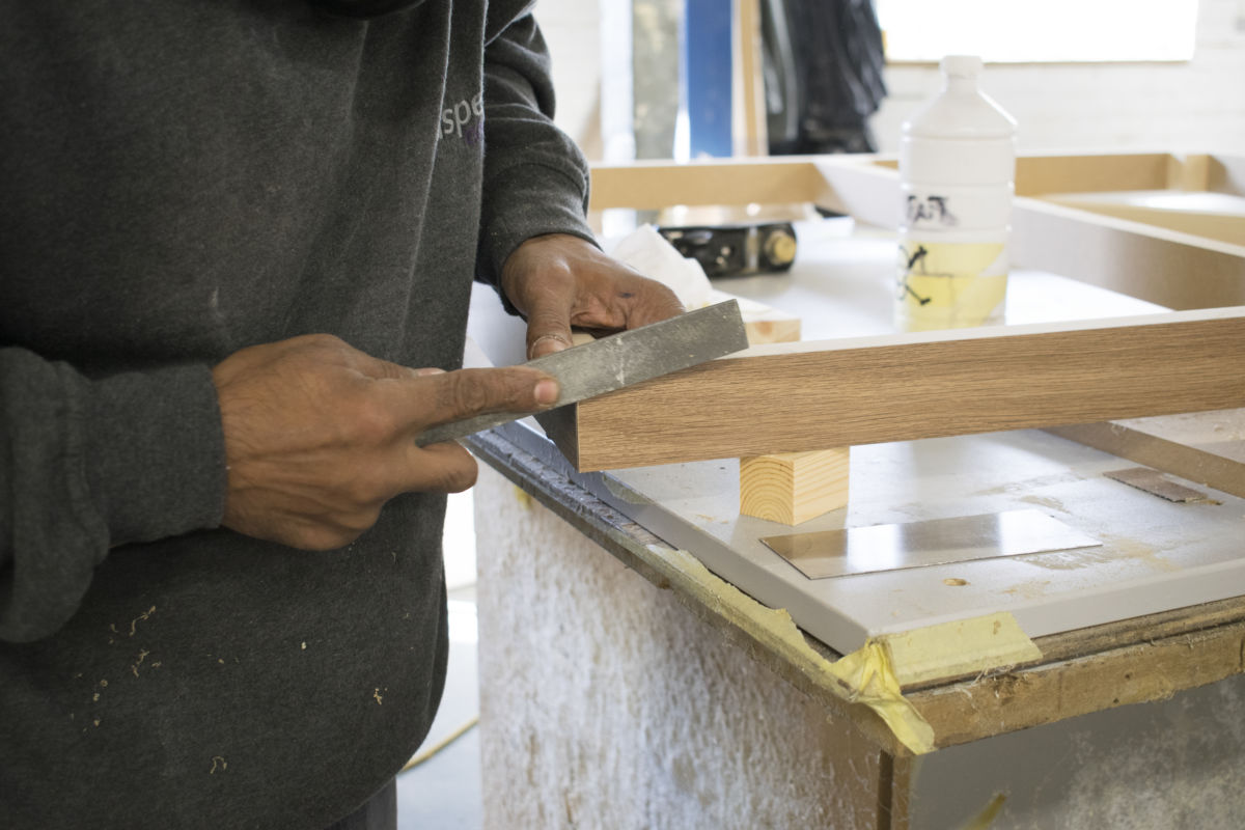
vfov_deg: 29.9
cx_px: 622
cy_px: 415
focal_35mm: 45
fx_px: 1556
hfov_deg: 43.6
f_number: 4.5
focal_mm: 30
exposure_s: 1/80
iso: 640
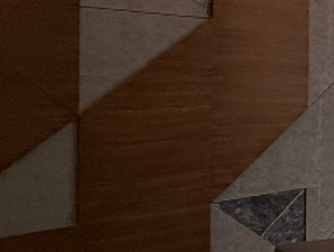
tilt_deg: -2.0
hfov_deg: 17.8
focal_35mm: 65
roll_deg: -3.7
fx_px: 628
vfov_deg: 22.6
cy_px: 90
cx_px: 702
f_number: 2.2
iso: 100
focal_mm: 2.22
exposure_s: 1/156
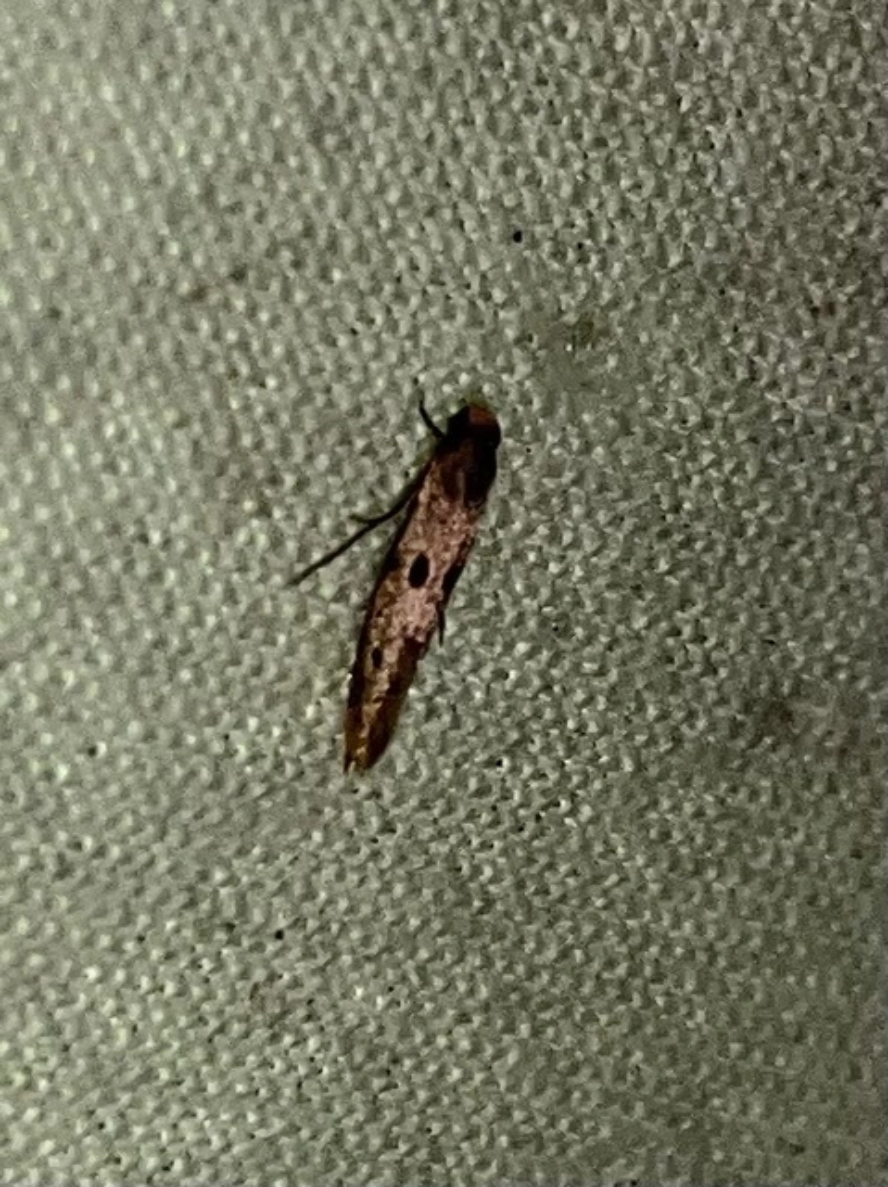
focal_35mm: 26
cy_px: 594
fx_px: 890
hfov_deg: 53.0
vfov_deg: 67.3
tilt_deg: -66.7
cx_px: 444
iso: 32
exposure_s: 1/82
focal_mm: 5.1
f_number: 1.6
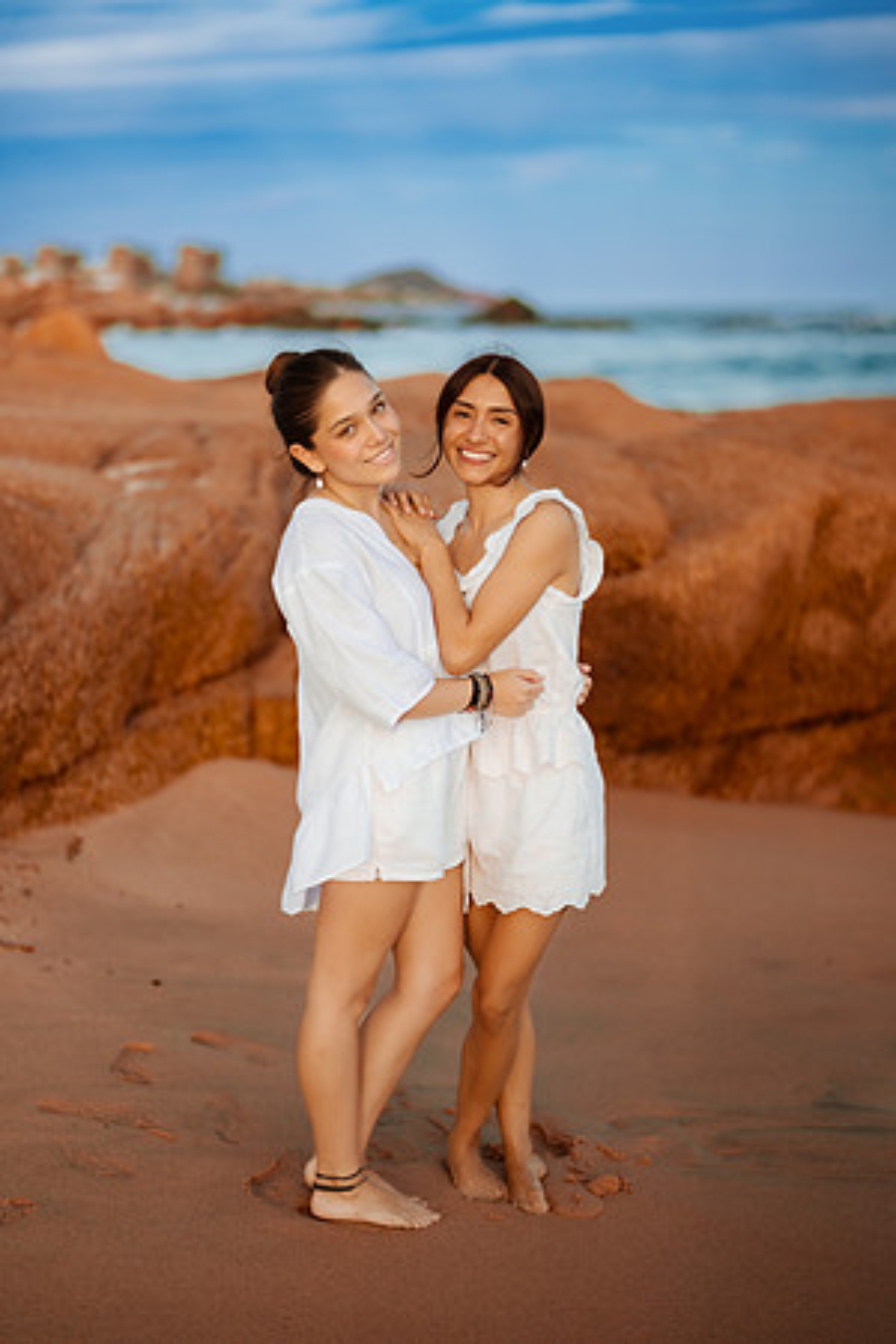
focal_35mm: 58
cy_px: 672
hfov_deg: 23.4
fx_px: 2165
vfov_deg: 34.5
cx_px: 448
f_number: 1.4
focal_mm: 58
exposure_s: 1/6400
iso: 200
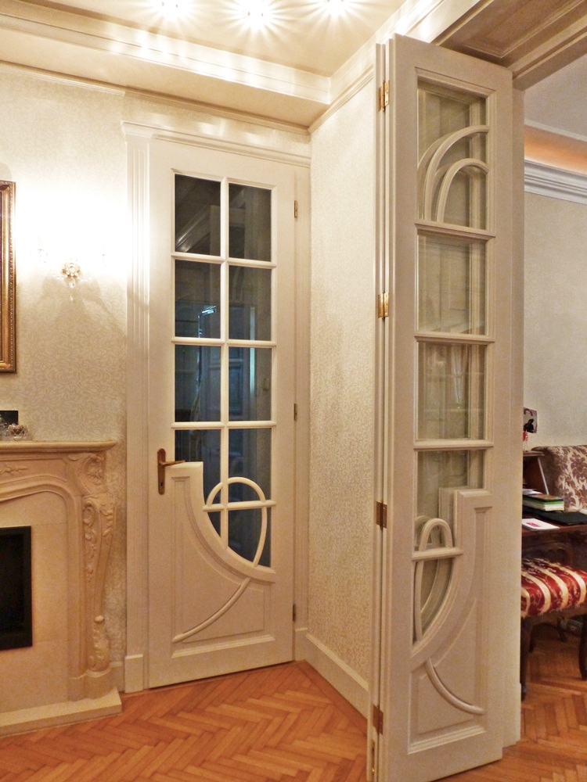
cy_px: 391
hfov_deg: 56.8
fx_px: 543
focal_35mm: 24
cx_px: 294
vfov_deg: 71.6
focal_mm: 4.3
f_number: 3.3
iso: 400
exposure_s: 1/50
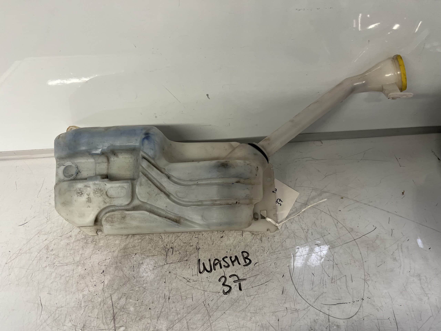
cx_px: 220
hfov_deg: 67.3
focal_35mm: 26
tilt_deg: -50.8
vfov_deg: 53.1
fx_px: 331
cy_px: 166
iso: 125
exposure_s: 1/100
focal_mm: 5.1
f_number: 1.6
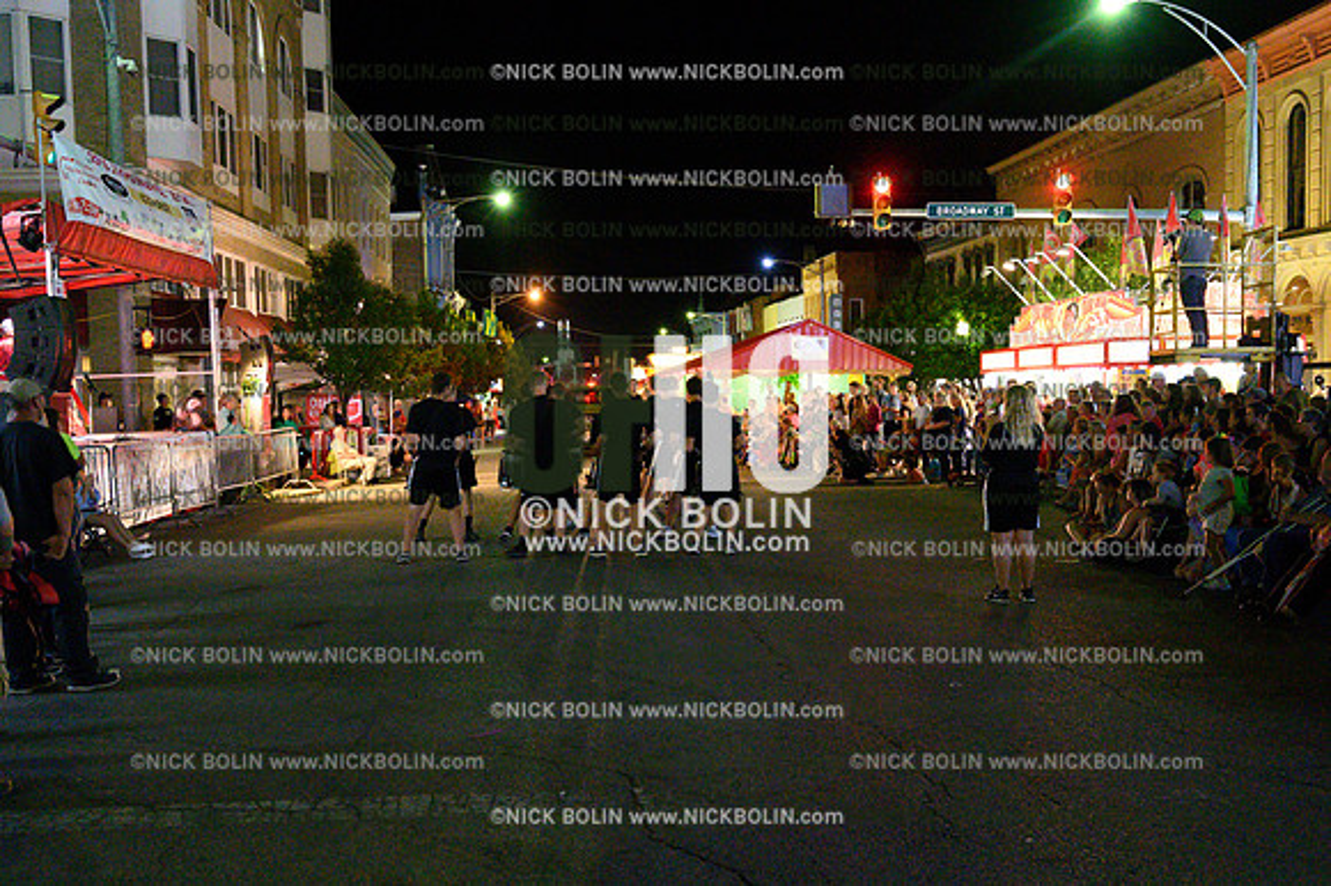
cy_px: 443
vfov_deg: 37.8
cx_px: 666
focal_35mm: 35
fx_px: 1293
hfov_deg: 54.5
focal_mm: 35
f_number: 4
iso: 32000
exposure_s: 1/400
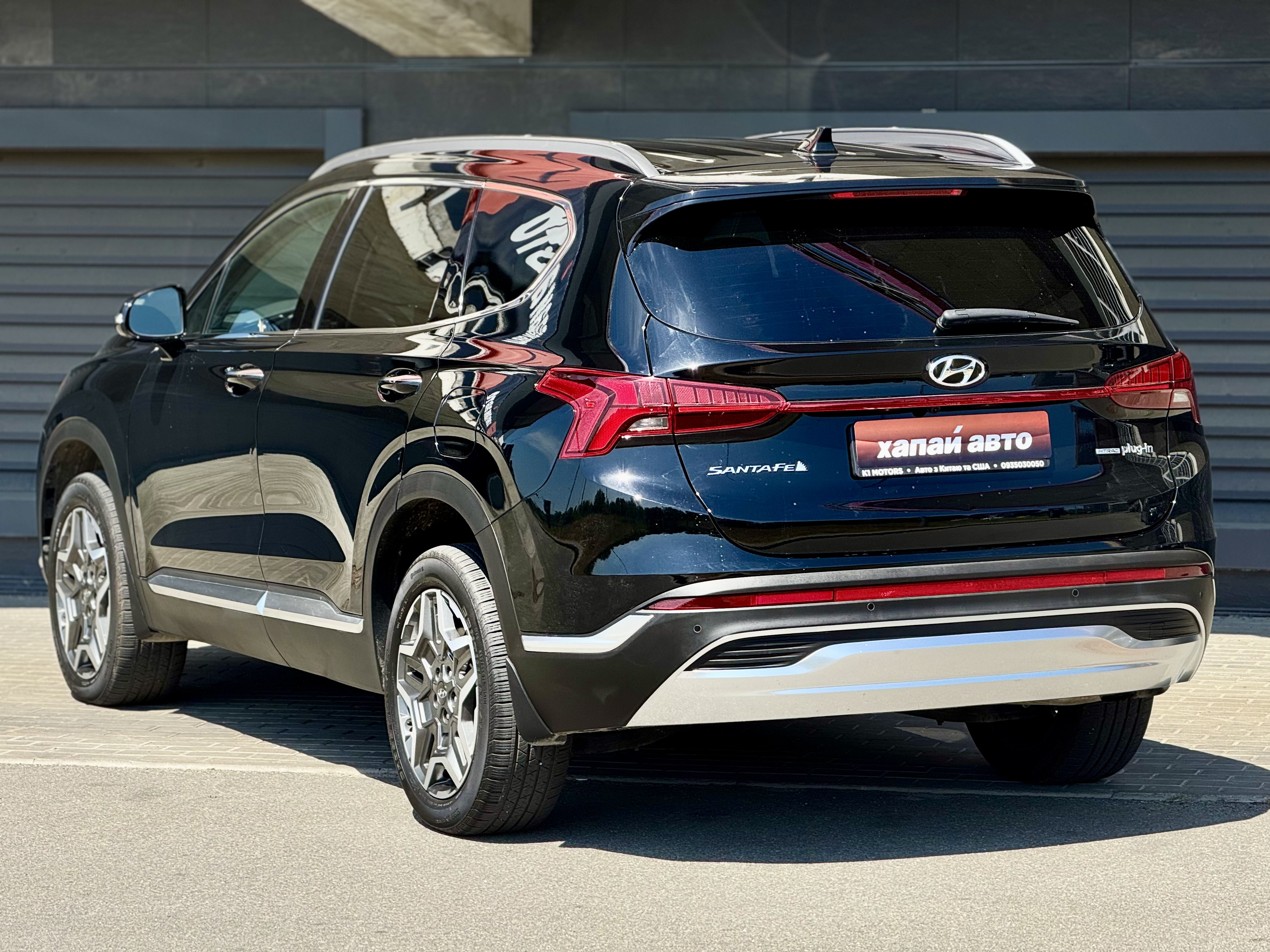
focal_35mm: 120
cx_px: 635
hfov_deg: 16.4
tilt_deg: -2.9
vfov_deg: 12.3
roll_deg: -0.4
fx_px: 4403
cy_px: 476
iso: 50
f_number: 2.8
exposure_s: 1/638
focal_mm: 15.66
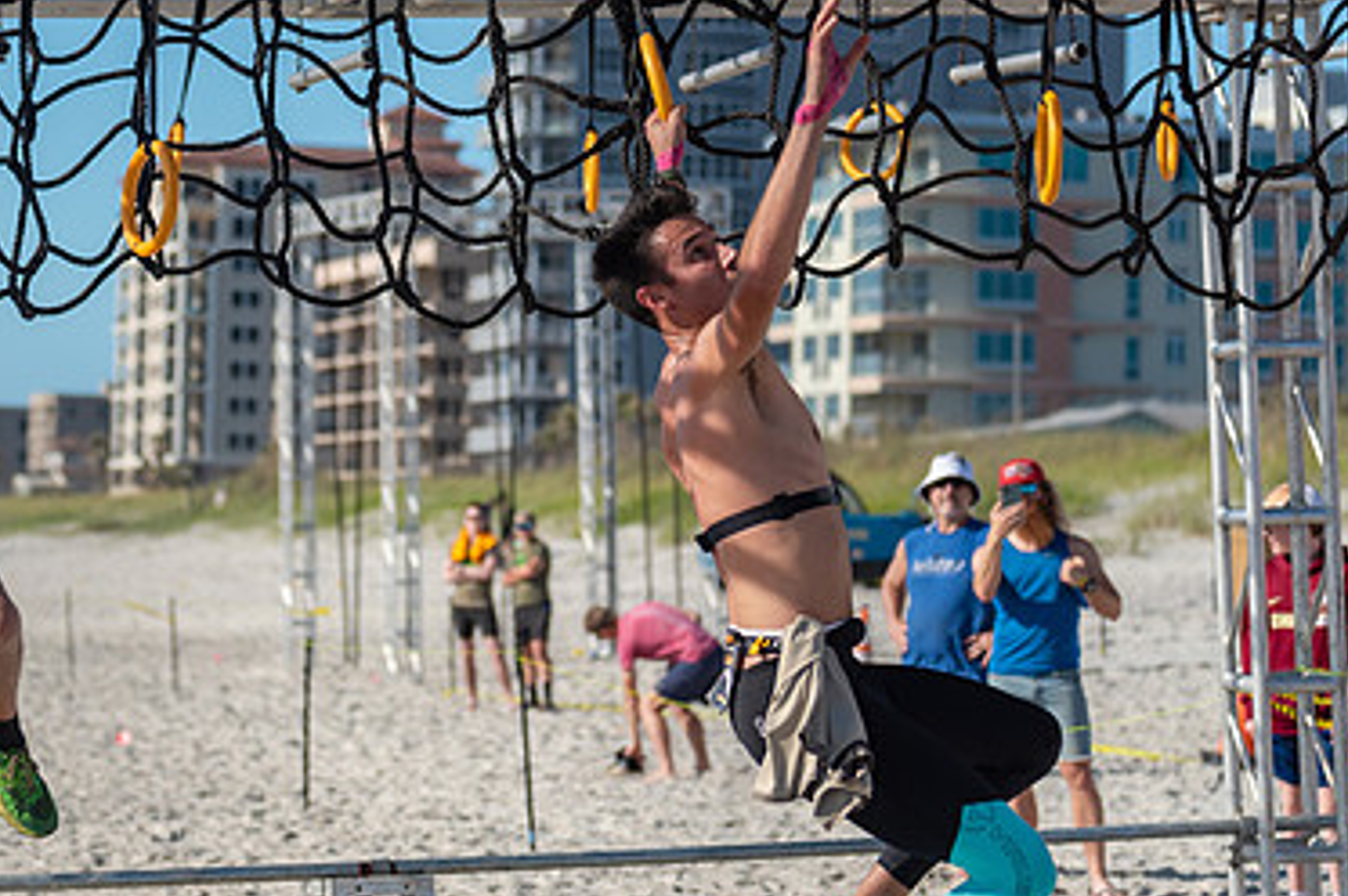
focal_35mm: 124
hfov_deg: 16.5
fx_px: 4639
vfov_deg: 11.0
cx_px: 474
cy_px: 355
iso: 280
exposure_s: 1/4000
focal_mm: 70
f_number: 2.8
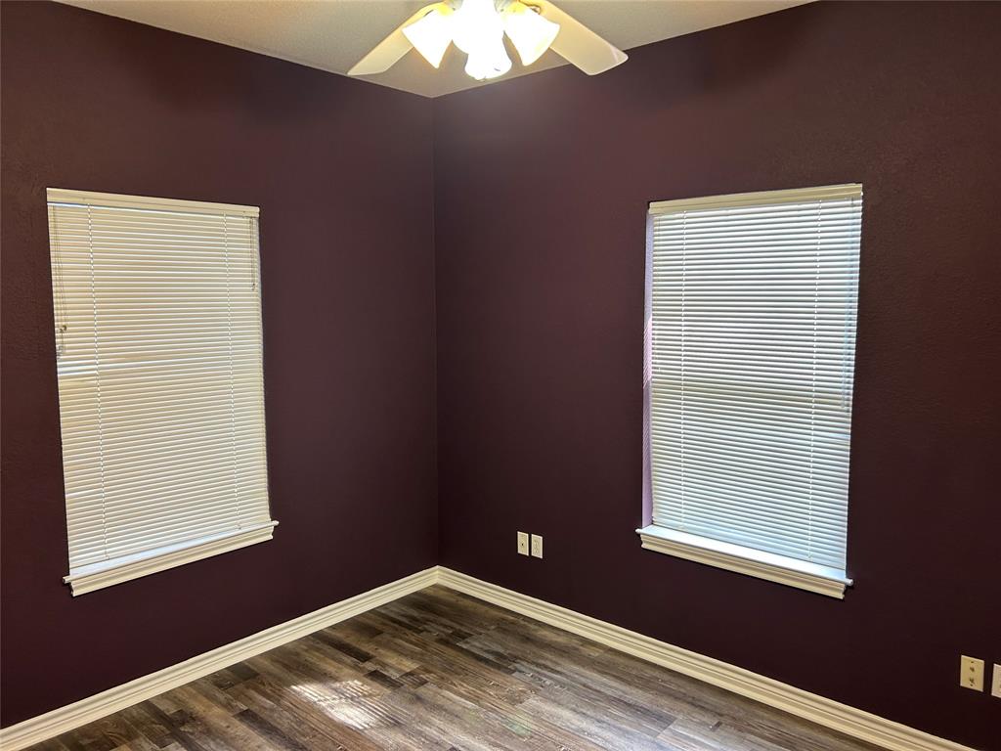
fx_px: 752
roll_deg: +0.6
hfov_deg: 67.3
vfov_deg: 53.1
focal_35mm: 26
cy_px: 376
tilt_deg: -6.6
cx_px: 500
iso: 80
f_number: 1.5
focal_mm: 5.7
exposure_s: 1/60
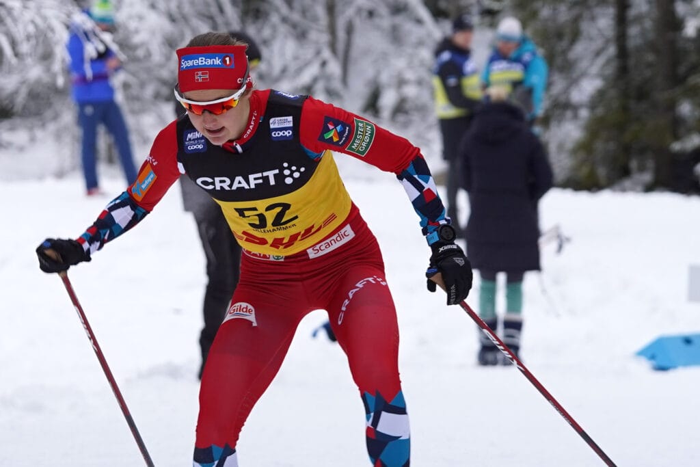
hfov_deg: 18.4
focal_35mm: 111
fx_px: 2158
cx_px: 350
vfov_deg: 12.3
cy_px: 234
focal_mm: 111
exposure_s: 1/250
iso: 320
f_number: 4
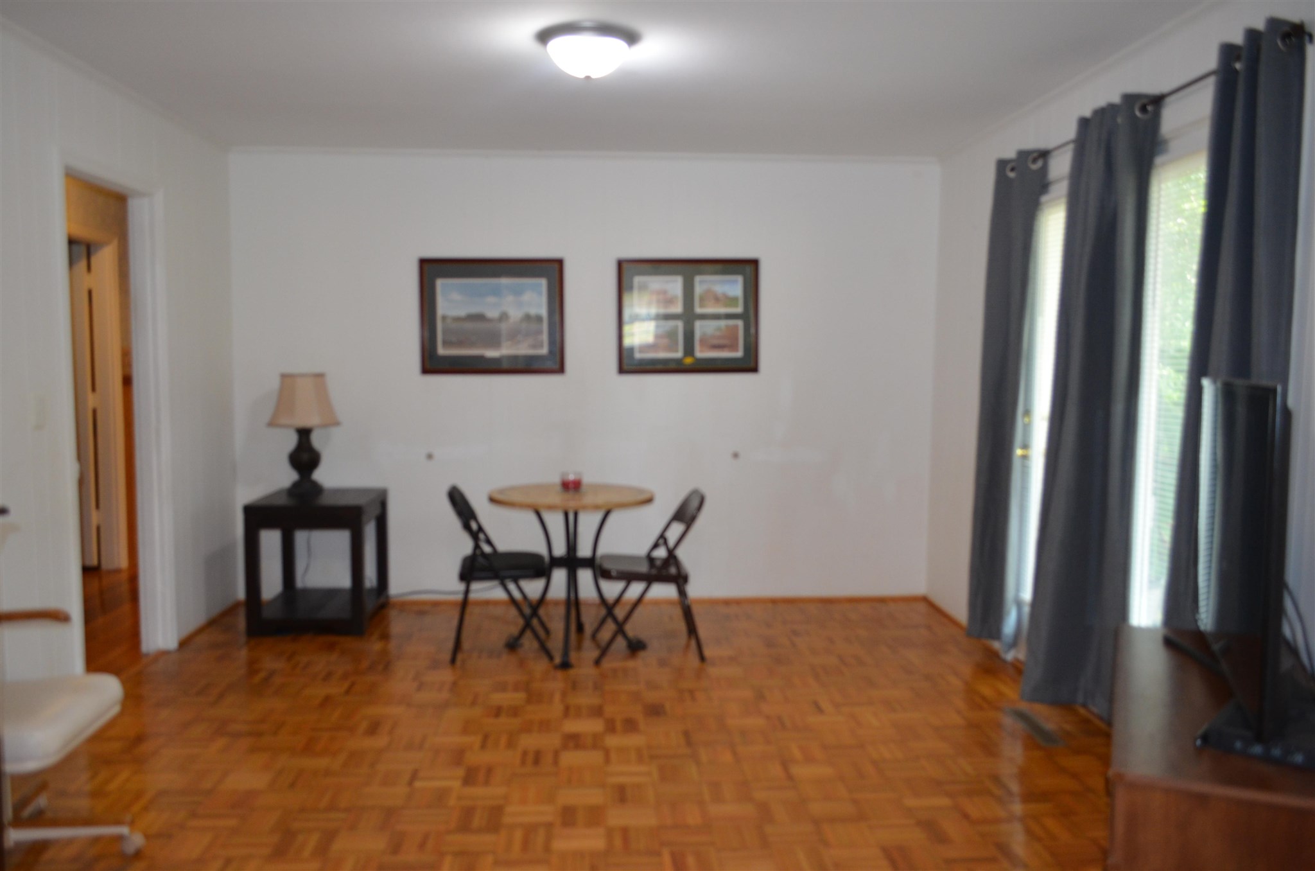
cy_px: 436
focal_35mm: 27
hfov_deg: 67.5
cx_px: 658
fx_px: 984
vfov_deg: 47.7
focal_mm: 18
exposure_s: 1/60
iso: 720
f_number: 3.5
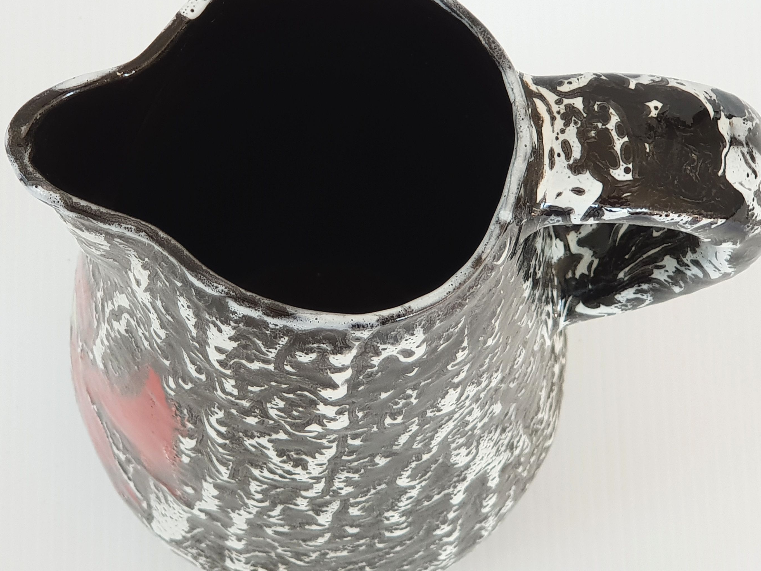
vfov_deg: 19.1
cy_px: 233
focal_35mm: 77
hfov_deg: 25.3
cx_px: 328
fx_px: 1693
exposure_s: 1/33
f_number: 2.4
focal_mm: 6
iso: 50
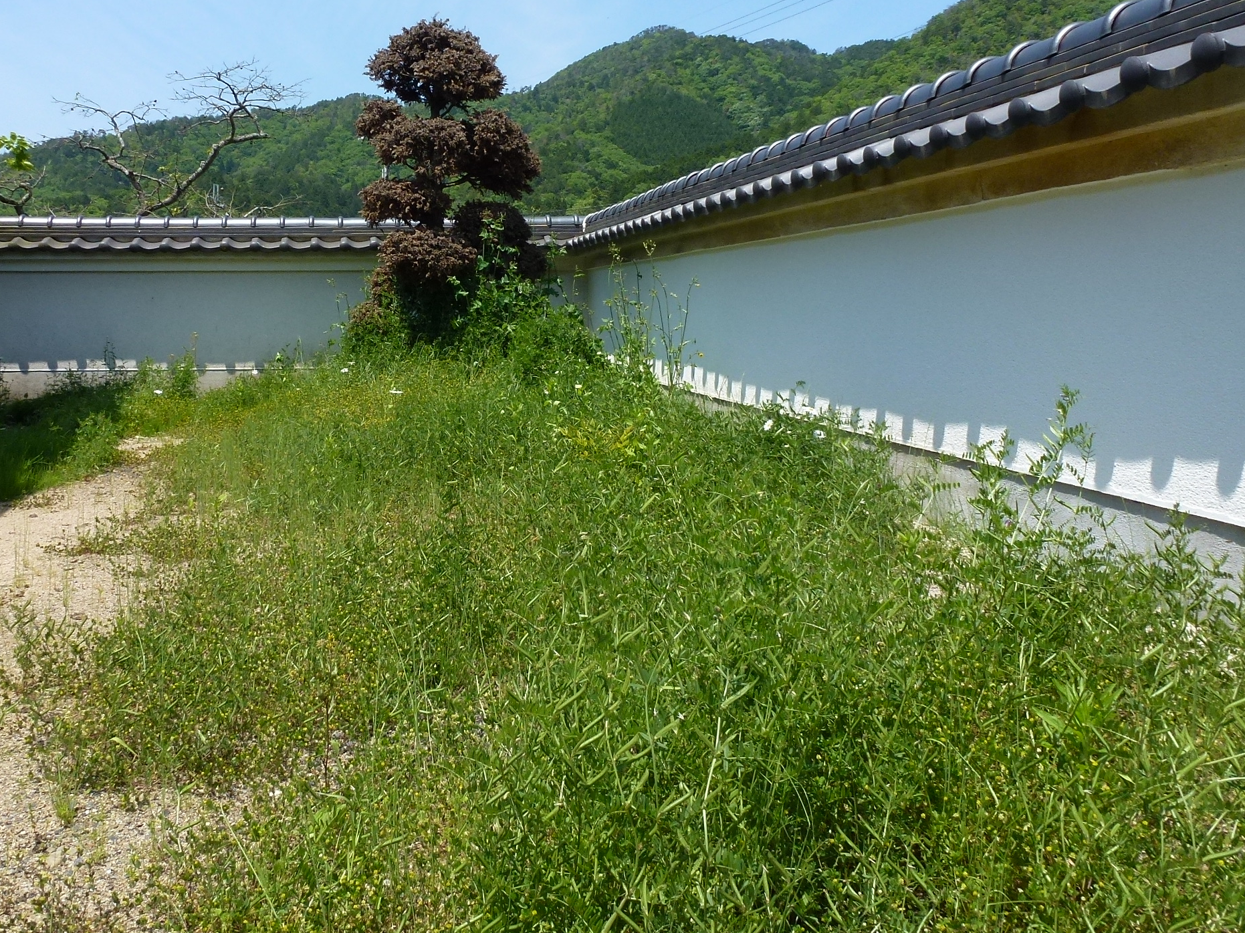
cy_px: 378
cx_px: 477
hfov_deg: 54.8
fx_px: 1187
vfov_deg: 42.7
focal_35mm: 33
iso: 100
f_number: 4
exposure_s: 1/640
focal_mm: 4.3
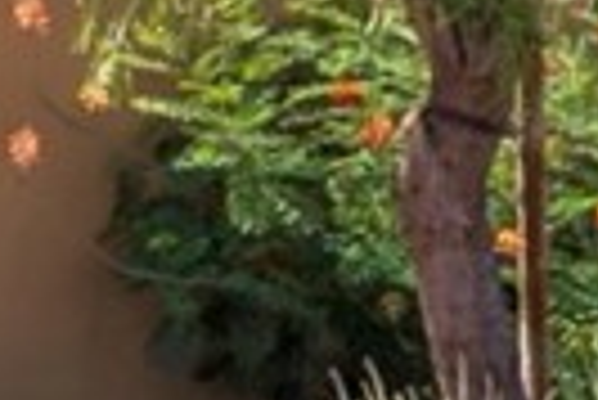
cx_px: -1115
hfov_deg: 8.7
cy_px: -171
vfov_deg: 6.8
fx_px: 3326
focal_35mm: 200
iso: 100
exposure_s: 1/200
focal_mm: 26
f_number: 8
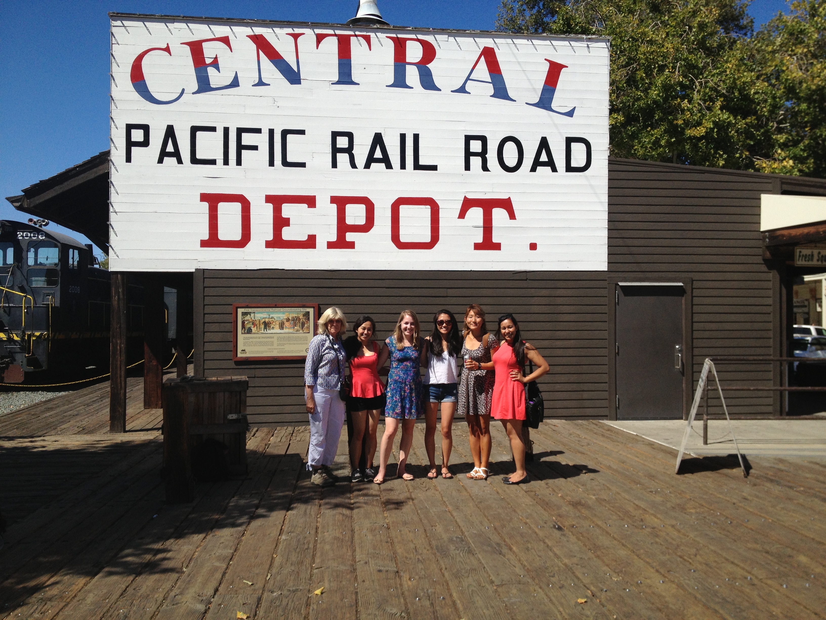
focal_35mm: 35
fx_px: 835
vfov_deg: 40.7
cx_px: 413
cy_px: 310
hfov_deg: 52.6
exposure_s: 1/2632
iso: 50
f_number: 2.4
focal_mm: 4.28
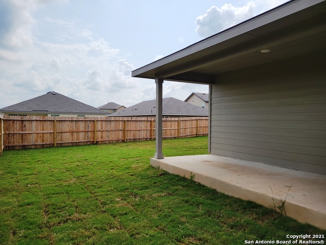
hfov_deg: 67.3
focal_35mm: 26
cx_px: 163
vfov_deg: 53.1
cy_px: 122
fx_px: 245
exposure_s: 1/3697
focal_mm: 5.4
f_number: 1.8
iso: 40
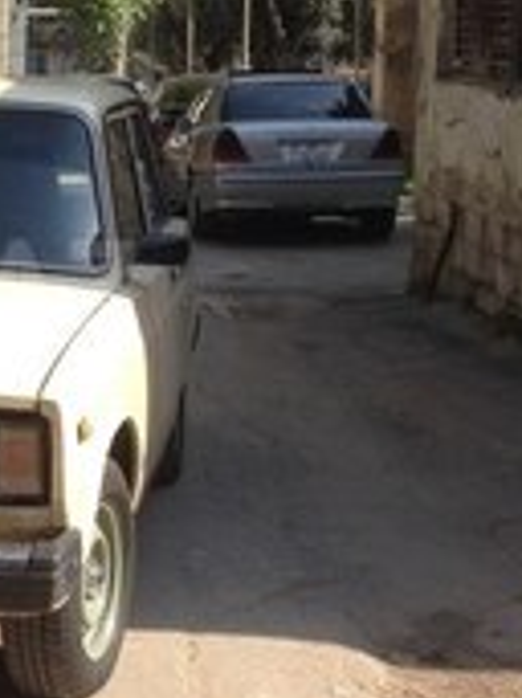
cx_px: -175
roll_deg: +0.3
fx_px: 1933
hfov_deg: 14.7
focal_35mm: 96
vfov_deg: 20.4
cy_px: 286
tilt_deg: -5.6
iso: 50
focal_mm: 4.12
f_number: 2.4
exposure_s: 1/589
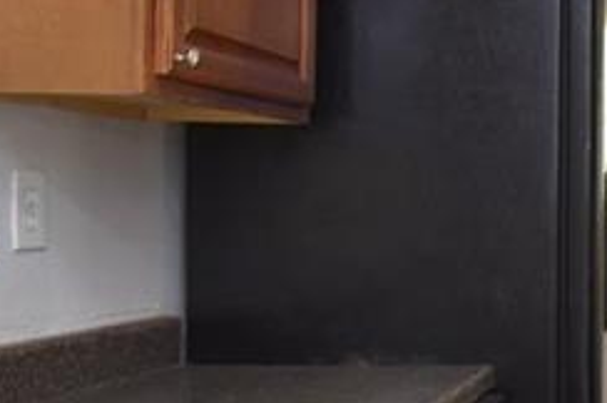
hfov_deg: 26.4
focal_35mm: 63
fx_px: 1061
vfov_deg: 21.5
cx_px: 816
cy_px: 221
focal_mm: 10
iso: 800
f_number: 4.5
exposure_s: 1/80
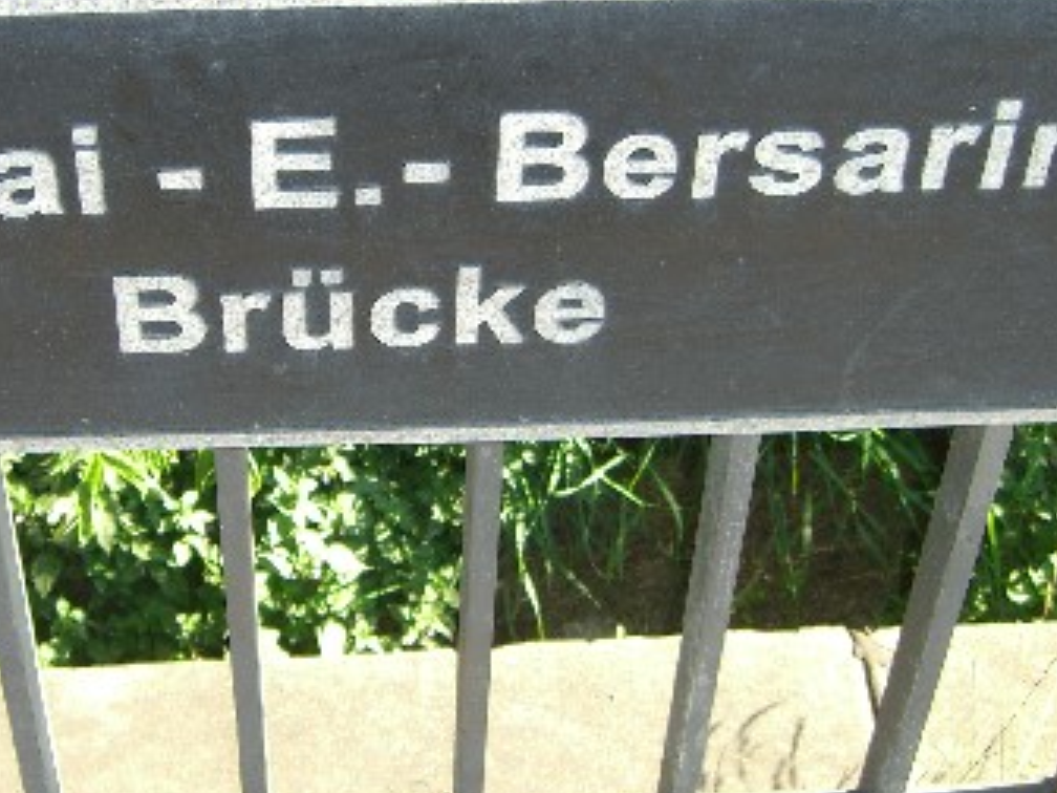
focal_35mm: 66
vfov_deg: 22.2
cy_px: 294
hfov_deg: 29.1
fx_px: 2015
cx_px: 326
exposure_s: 1/125
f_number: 2.8
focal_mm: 7.9
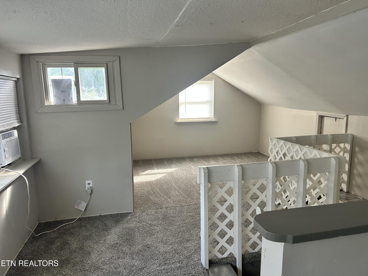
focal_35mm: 26
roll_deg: +0.4
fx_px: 276
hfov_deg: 67.3
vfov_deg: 53.1
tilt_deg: -10.3
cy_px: 138
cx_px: 184
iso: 125
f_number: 1.5
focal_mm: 5.7
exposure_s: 1/91
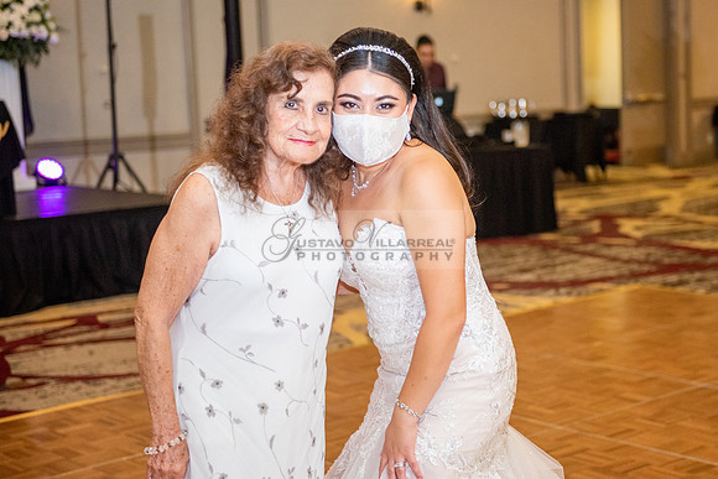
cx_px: 432
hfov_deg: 29.8
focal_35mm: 67
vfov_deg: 20.2
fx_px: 1344
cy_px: 206
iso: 1600
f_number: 2.8
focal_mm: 56
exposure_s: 1/250
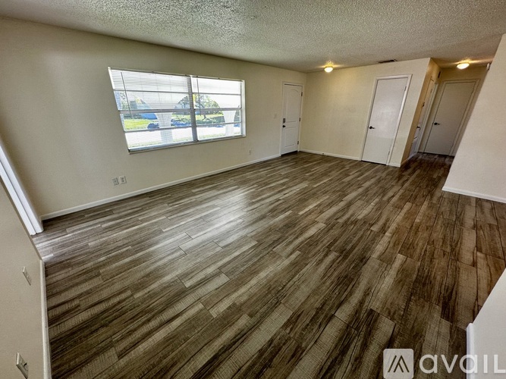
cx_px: 253
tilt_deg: -23.1
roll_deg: +0.6
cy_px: 190
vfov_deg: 85.7
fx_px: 205
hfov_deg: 102.1
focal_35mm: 14
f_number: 2.2
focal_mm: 2.22
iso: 125
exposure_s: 1/120
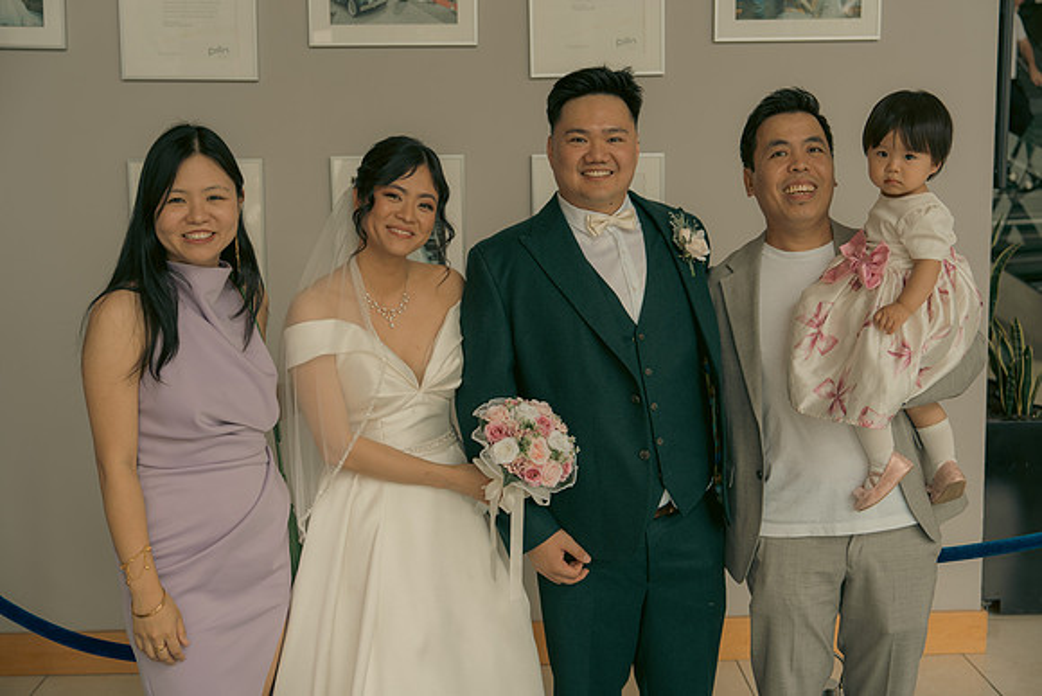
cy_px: 348
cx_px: 521
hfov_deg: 43.6
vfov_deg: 29.9
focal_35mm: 45
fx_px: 1303
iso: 160
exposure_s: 1/160
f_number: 3.5
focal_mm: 45
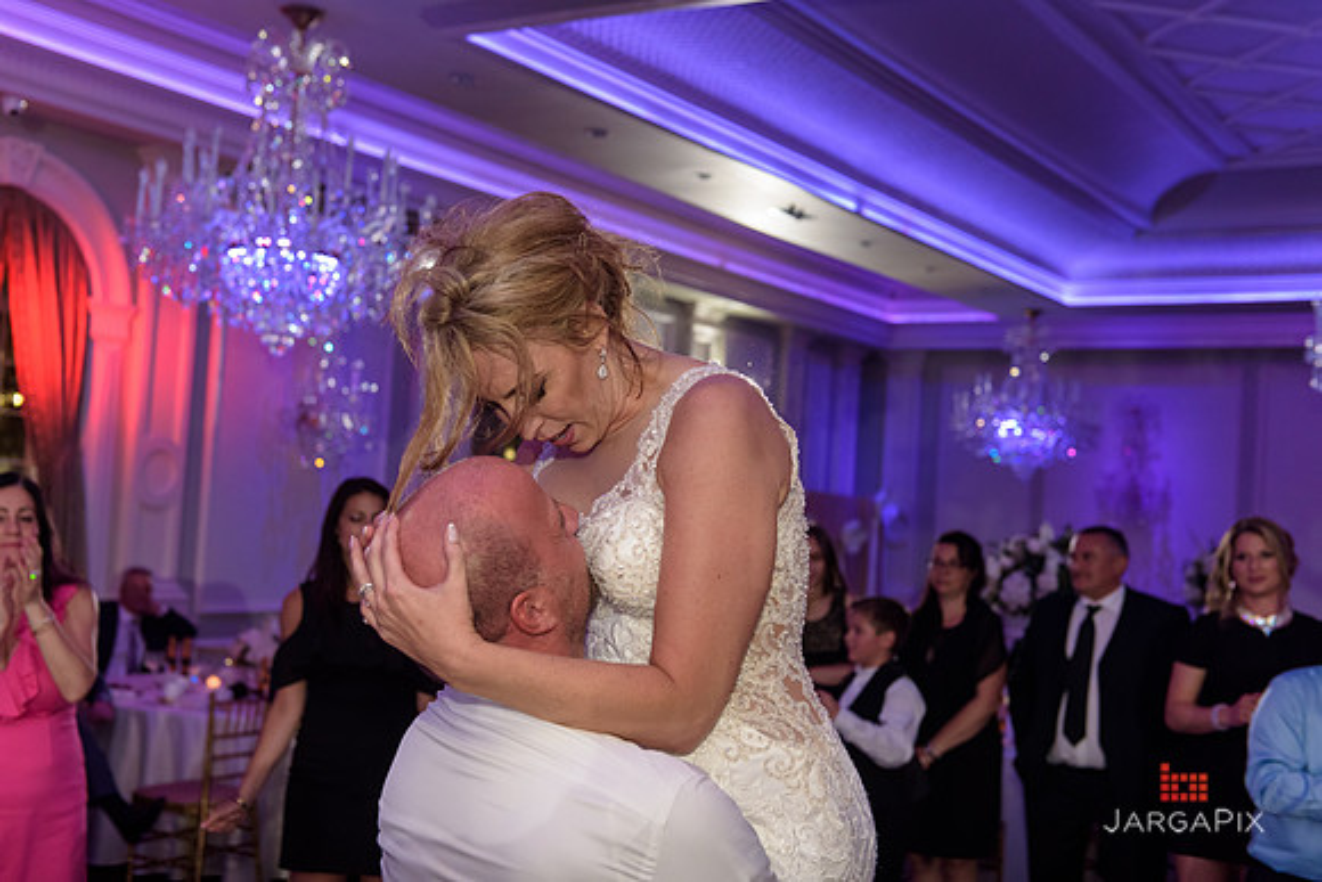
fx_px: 1616
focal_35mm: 44
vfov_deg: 30.5
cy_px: 441
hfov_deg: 44.5
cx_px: 661
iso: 1600
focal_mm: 44
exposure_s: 1/125
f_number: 3.2
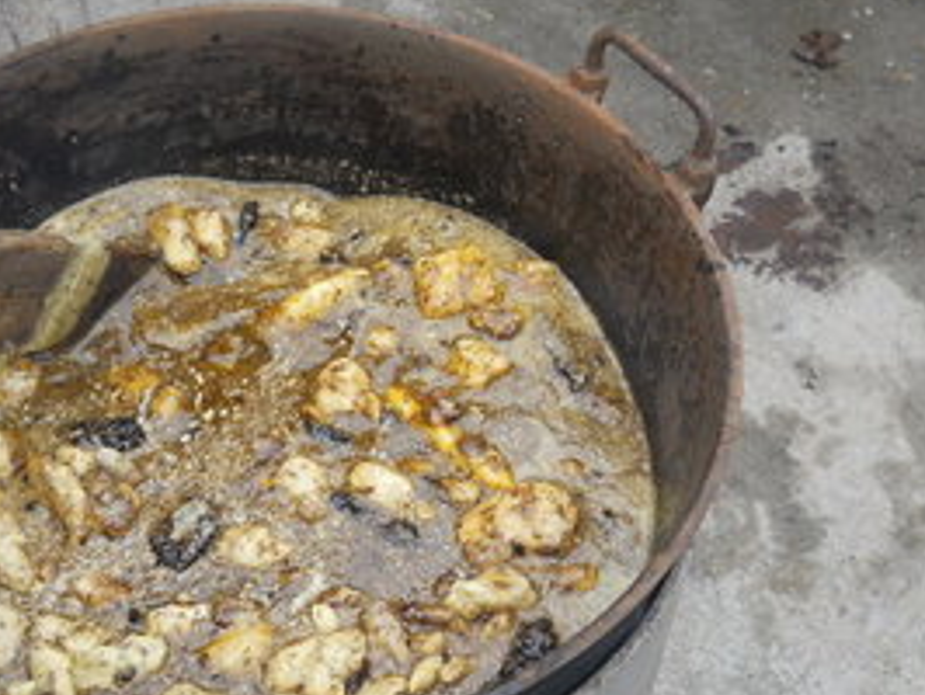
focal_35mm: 54
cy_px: 381
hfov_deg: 35.5
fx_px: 1444
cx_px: 407
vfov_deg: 27.1
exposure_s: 1/200
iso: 80
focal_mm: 6.72
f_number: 3.1
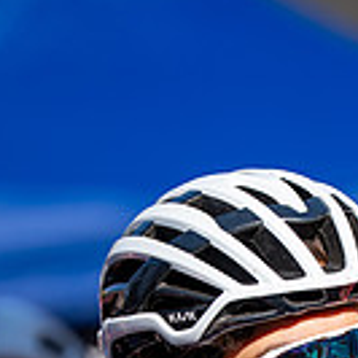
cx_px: 304
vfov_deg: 3.4
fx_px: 6061
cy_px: 444
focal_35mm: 518
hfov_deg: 3.4
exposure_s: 1/1000
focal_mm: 180
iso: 100
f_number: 2.8
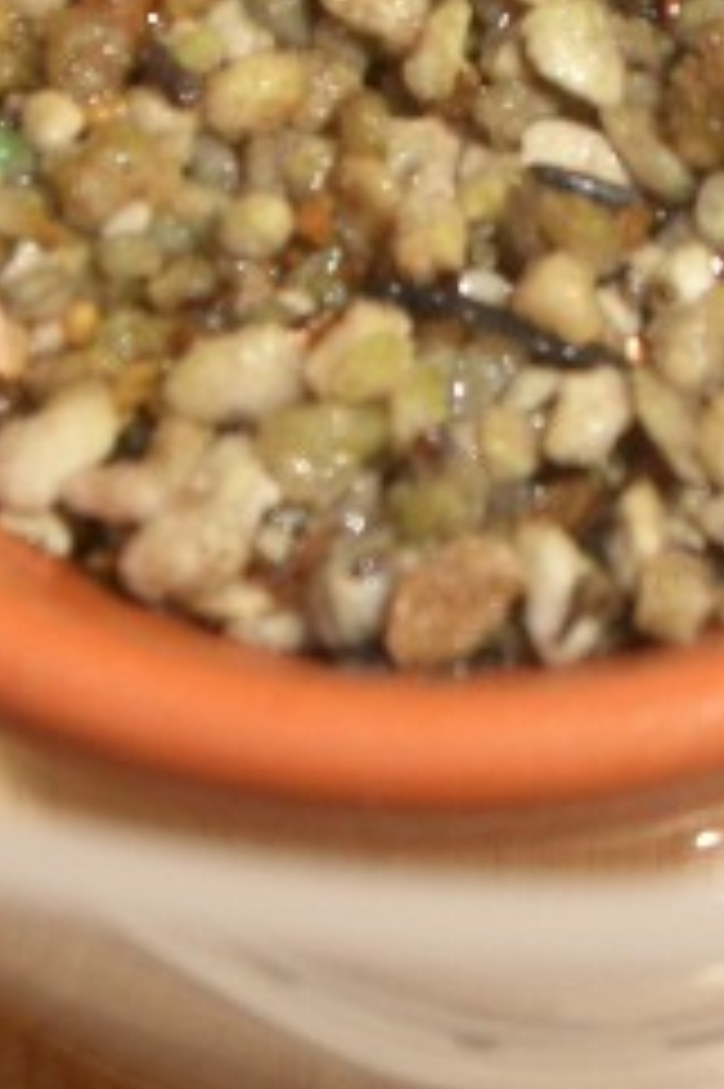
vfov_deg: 20.2
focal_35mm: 99
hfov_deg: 13.7
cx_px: 562
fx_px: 2991
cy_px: 81
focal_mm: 4.8
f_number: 4
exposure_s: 1/40
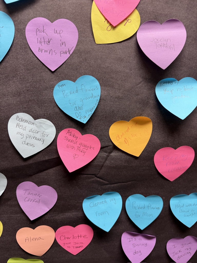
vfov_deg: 71.6
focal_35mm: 24
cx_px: 98
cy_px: 132
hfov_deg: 56.8
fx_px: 182
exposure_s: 1/60
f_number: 1.78
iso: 200
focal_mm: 6.76
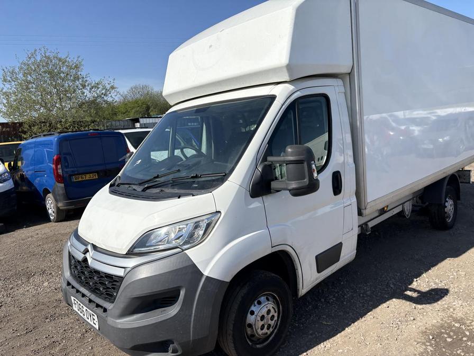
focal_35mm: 26
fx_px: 356
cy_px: 178
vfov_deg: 53.1
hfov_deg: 67.3
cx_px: 237
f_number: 1.6
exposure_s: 1/3831
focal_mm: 5.96
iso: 50
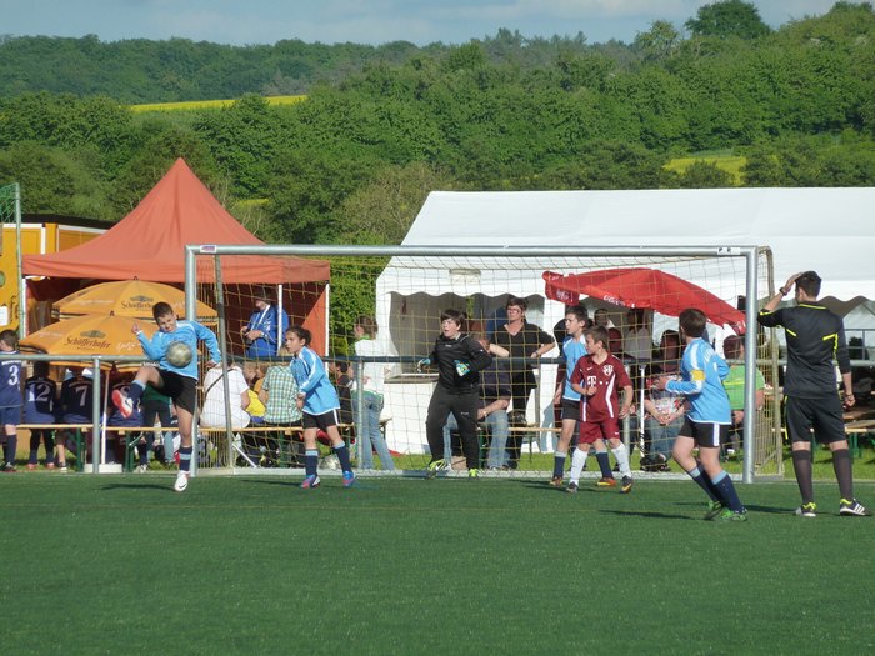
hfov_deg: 6.6
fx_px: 7583
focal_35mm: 300
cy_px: 328
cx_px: 438
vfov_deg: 5.0
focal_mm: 49.2
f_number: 5.6
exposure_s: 1/500
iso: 125
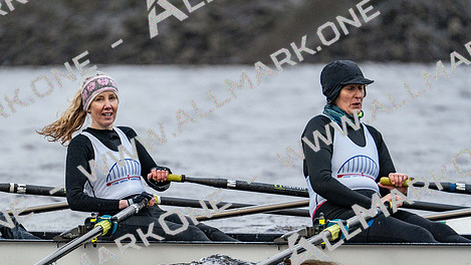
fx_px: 7844
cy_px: 185
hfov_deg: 3.4
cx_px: 202
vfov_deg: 1.9
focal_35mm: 628
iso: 4000
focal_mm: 485
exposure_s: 1/1600
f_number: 6.3
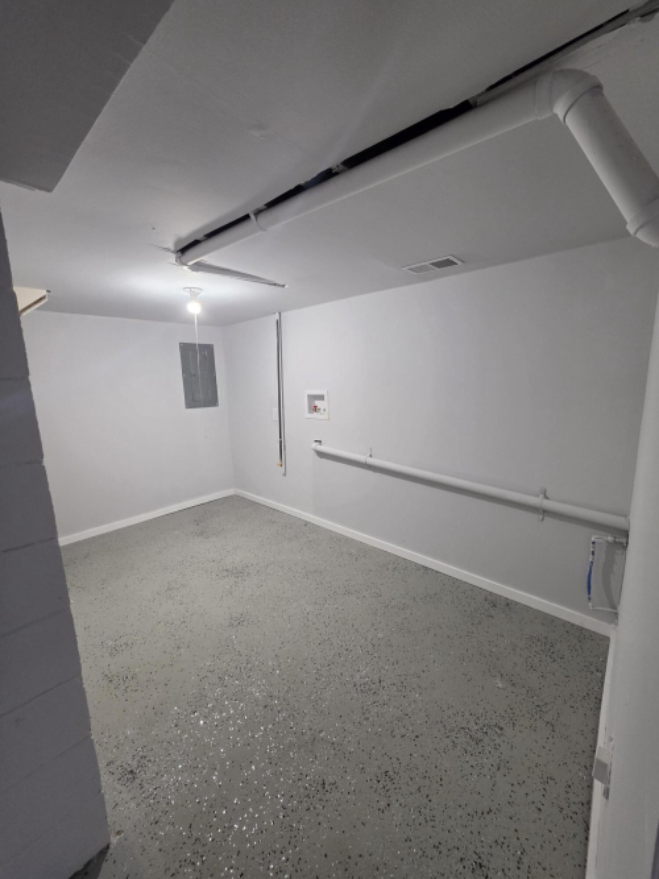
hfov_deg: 89.9
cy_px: 440
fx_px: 330
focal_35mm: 13
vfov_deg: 106.2
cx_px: 330
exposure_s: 1/60
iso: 200
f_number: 1.9
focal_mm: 2.2
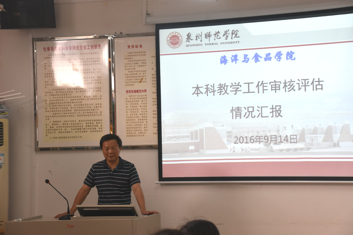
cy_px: 118
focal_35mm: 98
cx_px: 176
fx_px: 956
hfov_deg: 20.9
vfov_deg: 14.0
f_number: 6.3
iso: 800
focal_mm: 65
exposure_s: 1/160
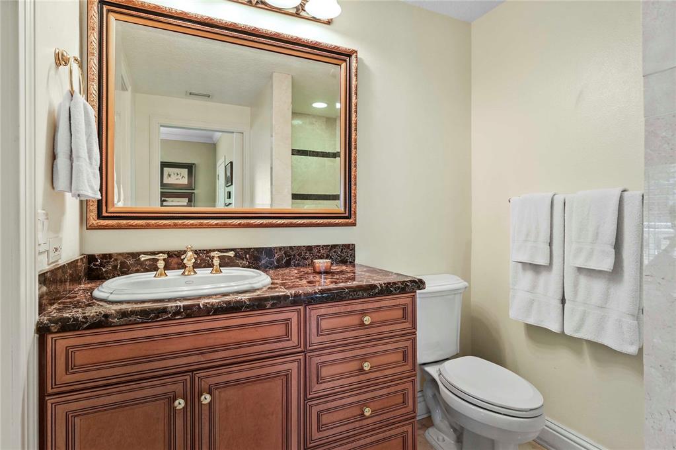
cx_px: 338
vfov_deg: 67.3
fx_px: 338
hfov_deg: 90.1
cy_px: 225
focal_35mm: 18
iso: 400
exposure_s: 1/1.25
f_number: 8
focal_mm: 18
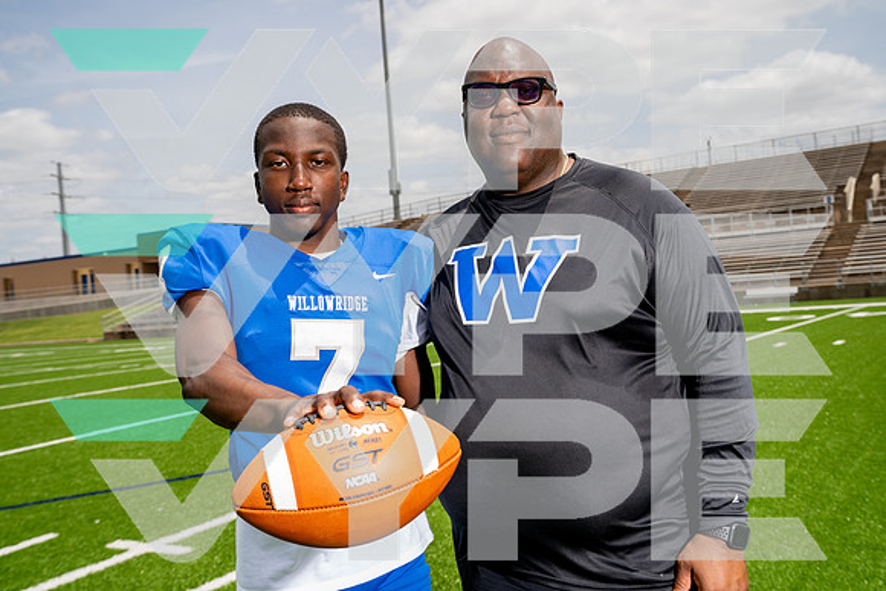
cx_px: 443
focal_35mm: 37
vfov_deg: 36.0
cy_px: 296
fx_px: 911
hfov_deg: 51.9
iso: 100
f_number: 7.1
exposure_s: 1/250
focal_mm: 37
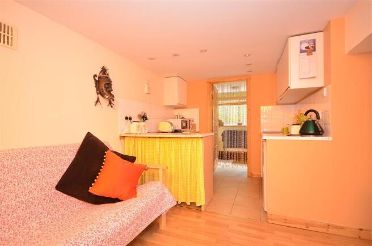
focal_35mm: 18
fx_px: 186
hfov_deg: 90.1
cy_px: 123
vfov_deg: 67.1
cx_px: 186
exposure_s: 2
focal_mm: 12
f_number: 5.6
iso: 200
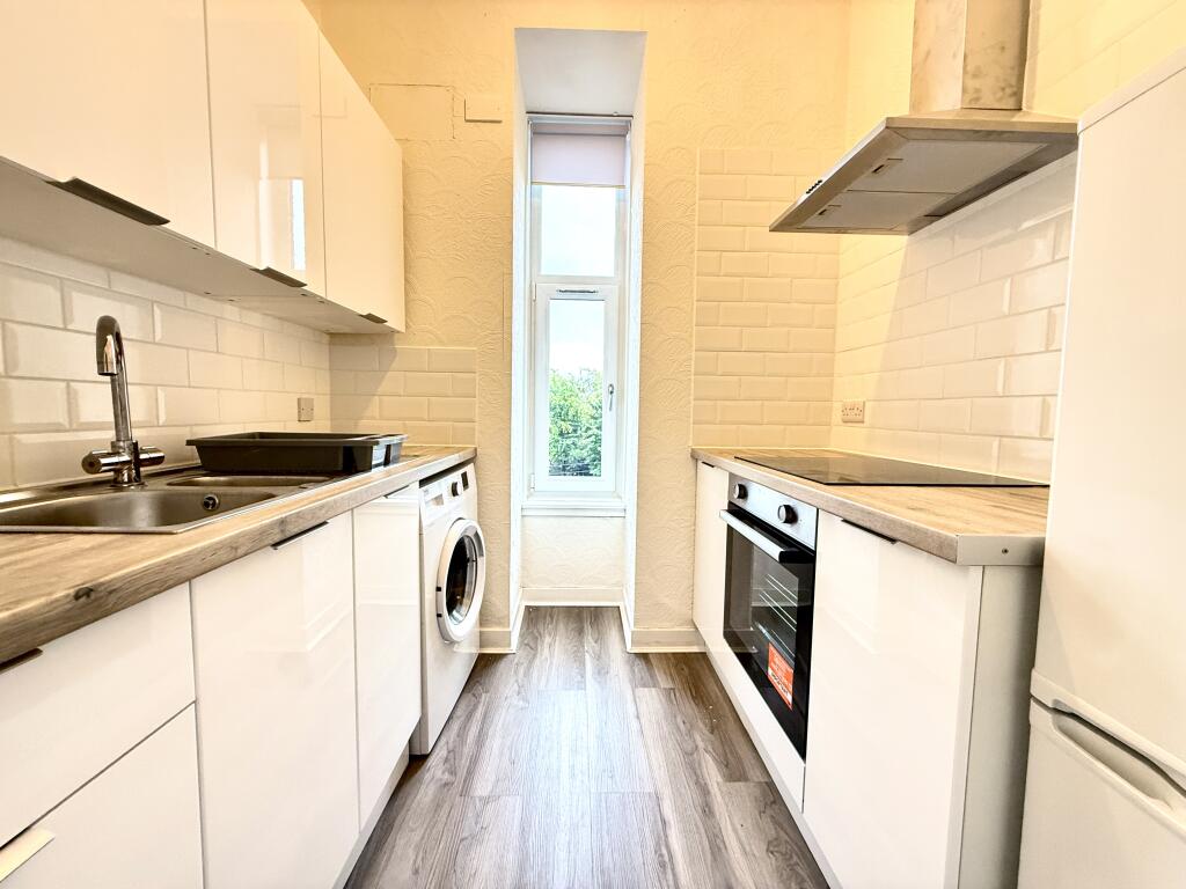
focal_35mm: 14
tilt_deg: -2.7
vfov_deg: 85.7
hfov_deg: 102.1
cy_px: 444
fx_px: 480
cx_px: 593
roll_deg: -0.1
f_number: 2.2
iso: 400
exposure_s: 1/60
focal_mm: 2.22
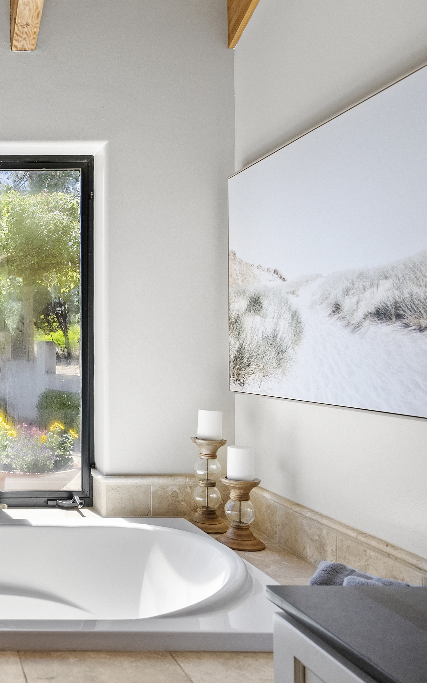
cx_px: -85
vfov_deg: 56.7
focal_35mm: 34
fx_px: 633
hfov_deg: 31.3
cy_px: 342
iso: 250
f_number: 8
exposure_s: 1/80
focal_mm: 22
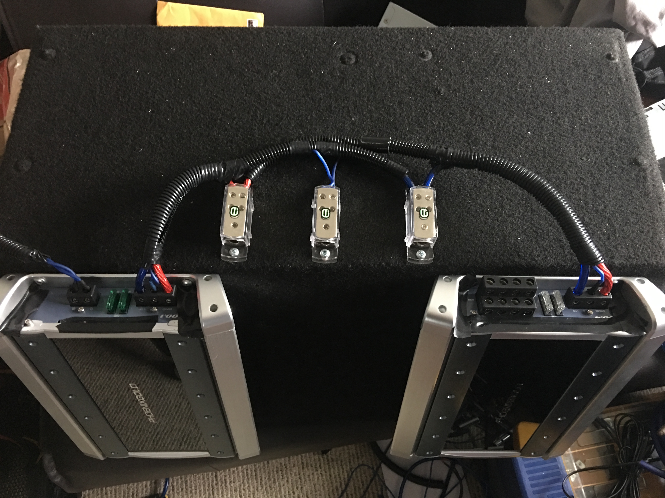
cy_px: 249
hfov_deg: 61.7
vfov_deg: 48.2
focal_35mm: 29
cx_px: 332
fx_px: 557
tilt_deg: -62.4
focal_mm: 4.15
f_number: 2.2
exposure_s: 1/4
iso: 80
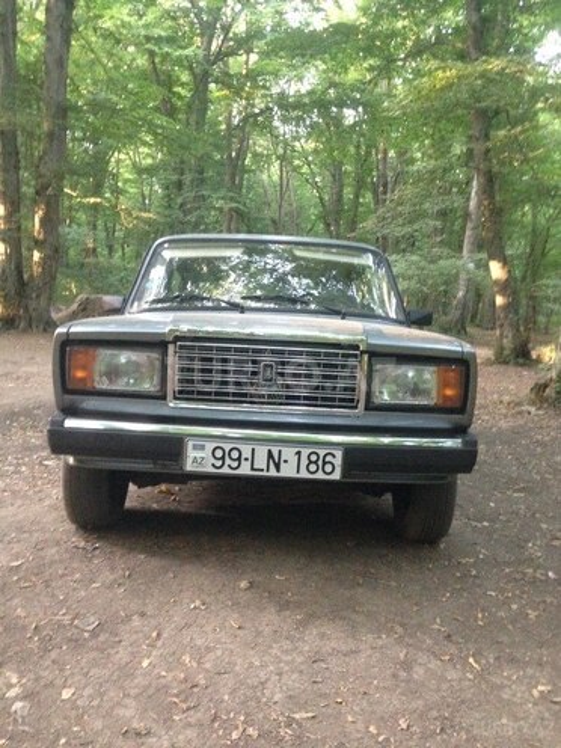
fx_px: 713
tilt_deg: -3.3
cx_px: 280
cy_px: 374
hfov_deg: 42.9
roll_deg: -0.8
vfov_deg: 55.4
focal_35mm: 33
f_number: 2.4
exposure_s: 1/15
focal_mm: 4.12
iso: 500
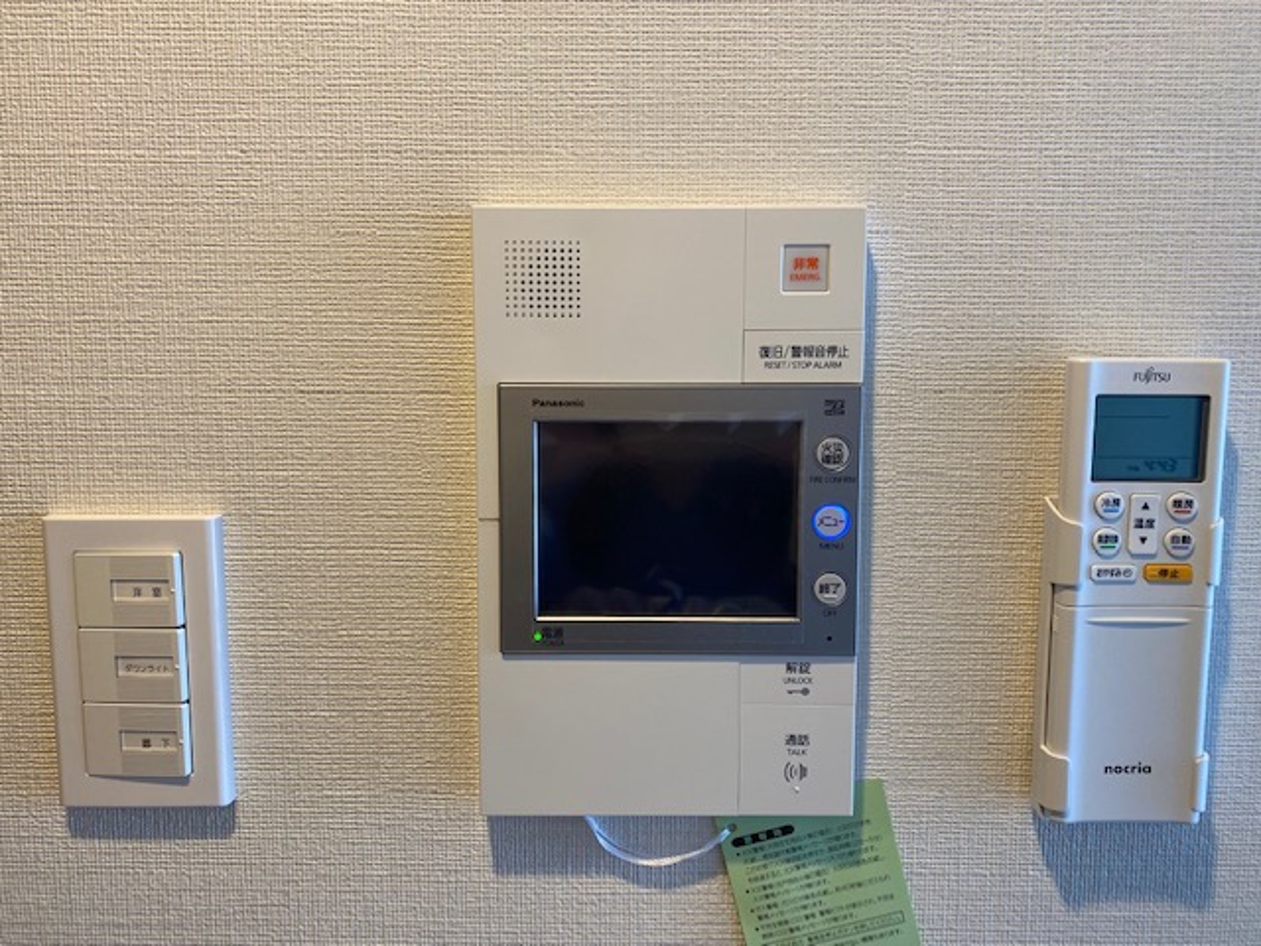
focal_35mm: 26
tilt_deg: -6.5
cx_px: 630
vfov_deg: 53.1
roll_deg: -0.2
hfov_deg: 67.3
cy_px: 473
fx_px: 947
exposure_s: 1/100
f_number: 1.8
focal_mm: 4.25
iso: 100
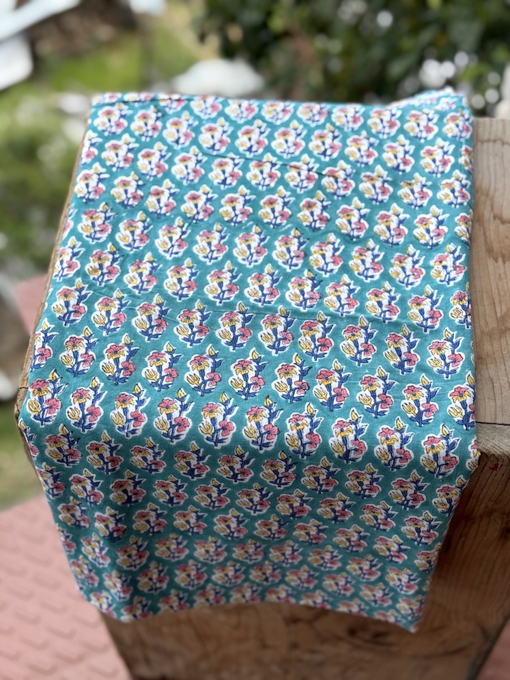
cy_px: 340
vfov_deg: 39.7
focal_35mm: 48
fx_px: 943
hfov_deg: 30.3
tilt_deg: -54.5
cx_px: 255
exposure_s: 1/854
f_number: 1.78
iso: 64
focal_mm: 6.76
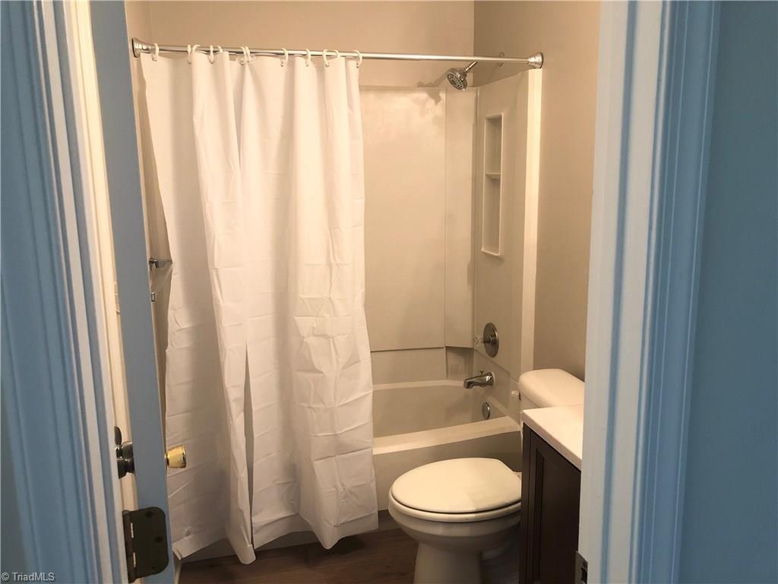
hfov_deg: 63.4
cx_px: 389
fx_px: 629
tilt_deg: -11.6
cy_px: 292
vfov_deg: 49.7
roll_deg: +0.9
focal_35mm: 28
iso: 40
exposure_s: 1/20
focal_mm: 3.99
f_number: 1.8
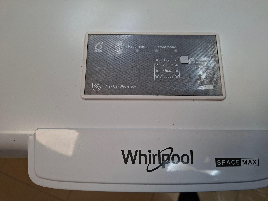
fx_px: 178
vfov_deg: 58.9
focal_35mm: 23
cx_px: 134
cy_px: 100
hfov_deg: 73.9
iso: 125
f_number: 1.8
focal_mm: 5.54
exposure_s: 1/100
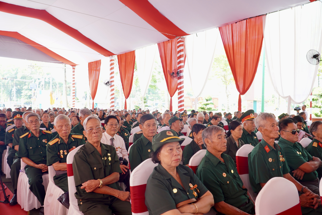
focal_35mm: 27
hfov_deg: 67.4
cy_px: 108
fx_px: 242
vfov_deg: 48.0
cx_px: 161
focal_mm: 18
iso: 125
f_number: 4
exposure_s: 1/30
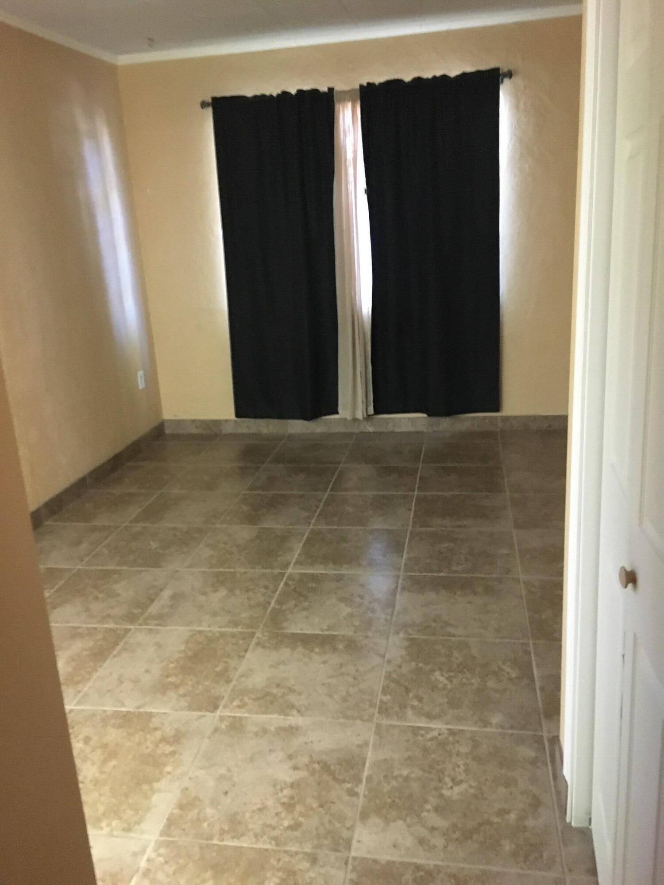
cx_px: 332
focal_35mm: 29
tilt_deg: -17.3
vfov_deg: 61.7
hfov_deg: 48.2
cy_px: 442
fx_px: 742
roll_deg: +3.6
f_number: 2.2
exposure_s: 1/15
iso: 320
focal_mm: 4.15
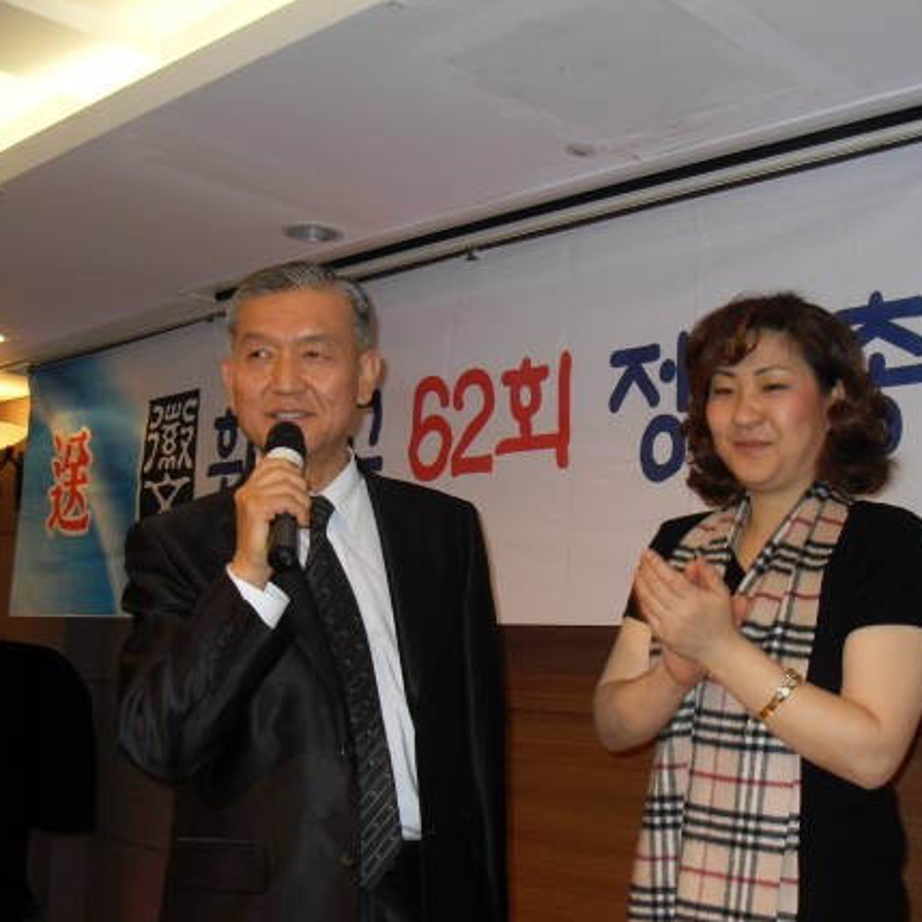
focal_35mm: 44
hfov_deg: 38.3
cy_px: 463
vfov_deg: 38.3
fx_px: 1326
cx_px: 524
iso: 100
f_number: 2.8
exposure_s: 1/45
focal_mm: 6.3
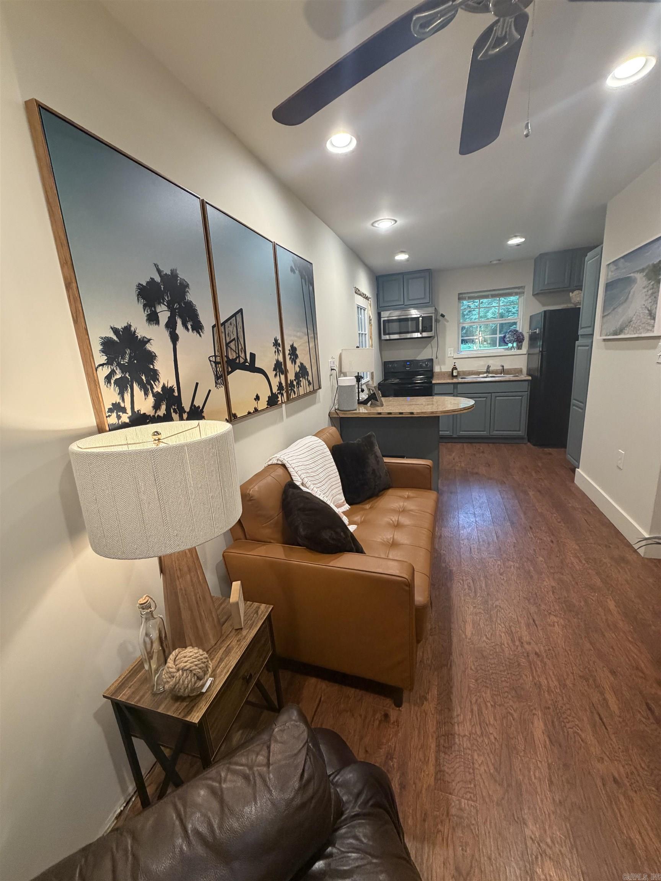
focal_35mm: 14
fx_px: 356
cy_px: 440
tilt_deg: -14.5
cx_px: 330
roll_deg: +3.2
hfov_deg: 85.7
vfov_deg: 102.1
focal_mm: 2.22
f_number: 2.2
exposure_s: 1/60
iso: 320
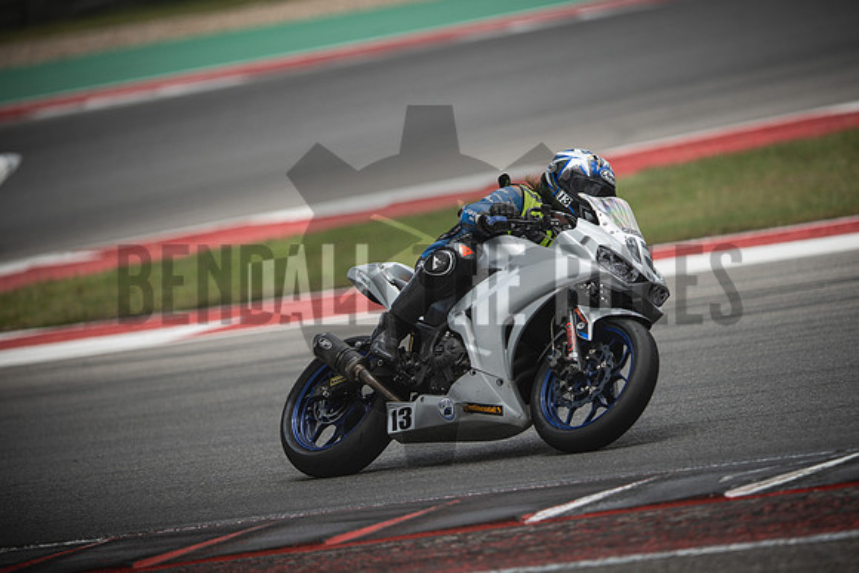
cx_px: 430
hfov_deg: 6.9
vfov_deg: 4.6
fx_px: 7160
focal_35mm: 300
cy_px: 286
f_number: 2
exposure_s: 1/2000
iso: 160
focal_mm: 200
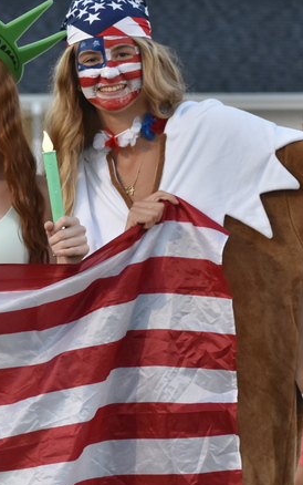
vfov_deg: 8.4
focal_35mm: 250
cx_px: -156
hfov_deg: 5.2
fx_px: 3301
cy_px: 303
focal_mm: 70
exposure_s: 1/250
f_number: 4.5
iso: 800
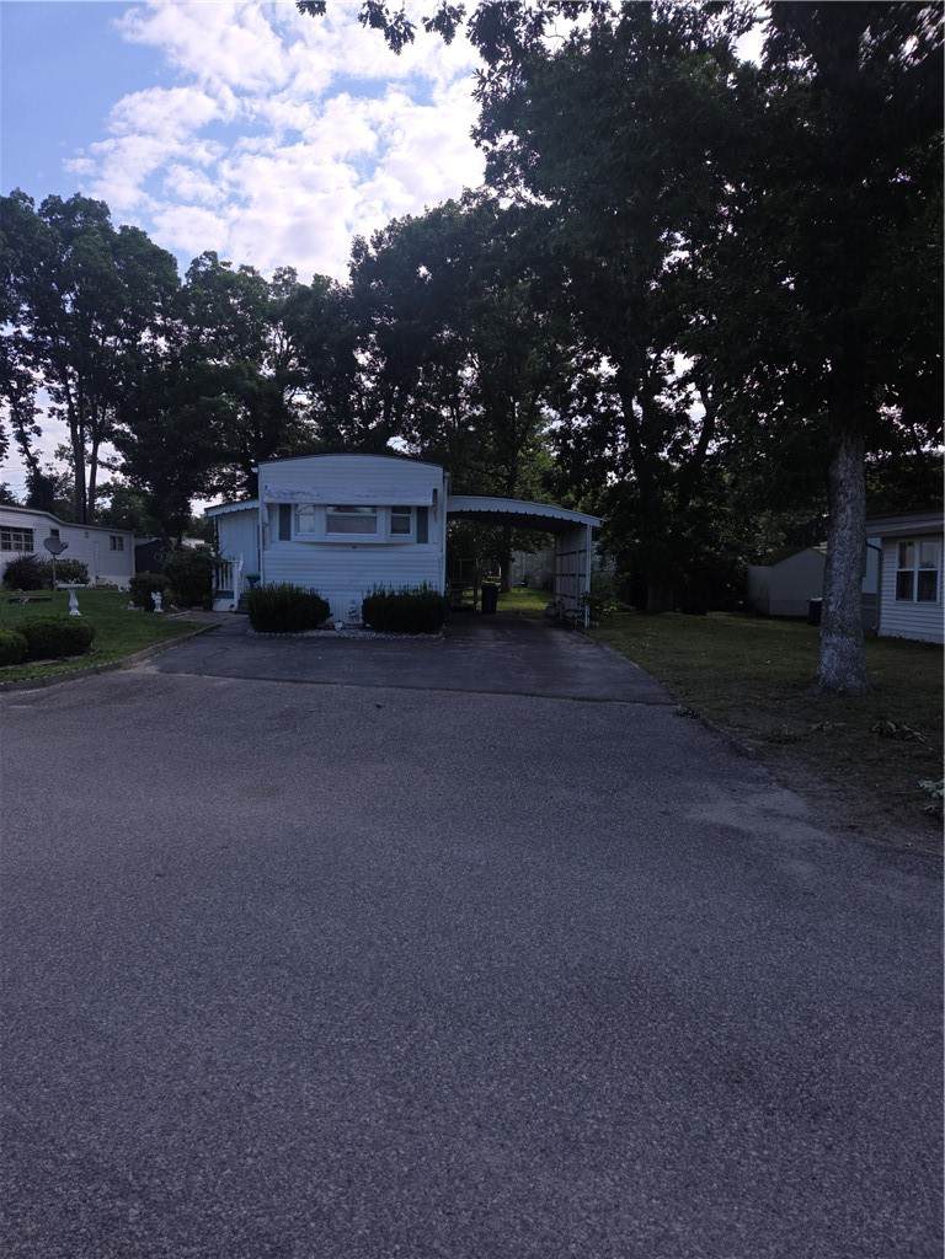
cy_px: 630
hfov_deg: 58.9
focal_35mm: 23
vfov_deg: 73.9
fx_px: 837
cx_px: 472
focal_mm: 5.4
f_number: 1.8
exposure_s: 1/1441
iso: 25
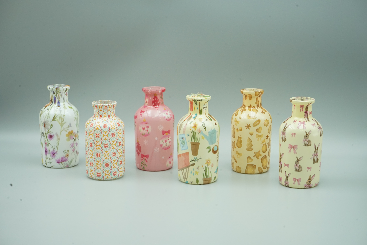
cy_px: 122
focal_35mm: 70
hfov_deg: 28.8
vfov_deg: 19.5
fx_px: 714
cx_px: 184
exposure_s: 1/100
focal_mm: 70
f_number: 16
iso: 2000
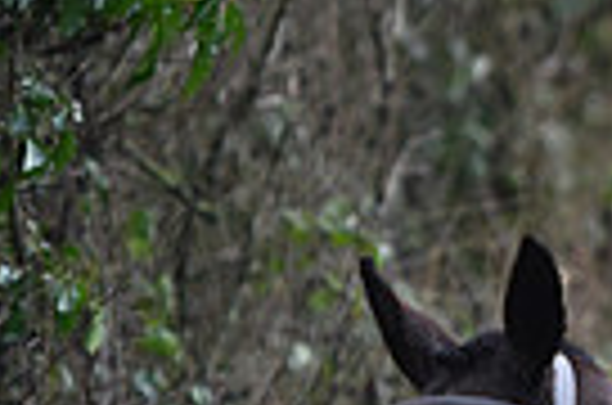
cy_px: 396
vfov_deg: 2.1
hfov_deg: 3.1
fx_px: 11228
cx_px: 1066
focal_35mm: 662
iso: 1600
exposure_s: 1/1250
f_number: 2.8
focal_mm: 155
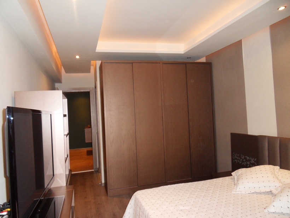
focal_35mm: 24
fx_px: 201
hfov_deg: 71.6
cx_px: 145
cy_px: 109
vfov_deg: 56.8
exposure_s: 1/30
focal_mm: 4.2
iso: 200
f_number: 3.3
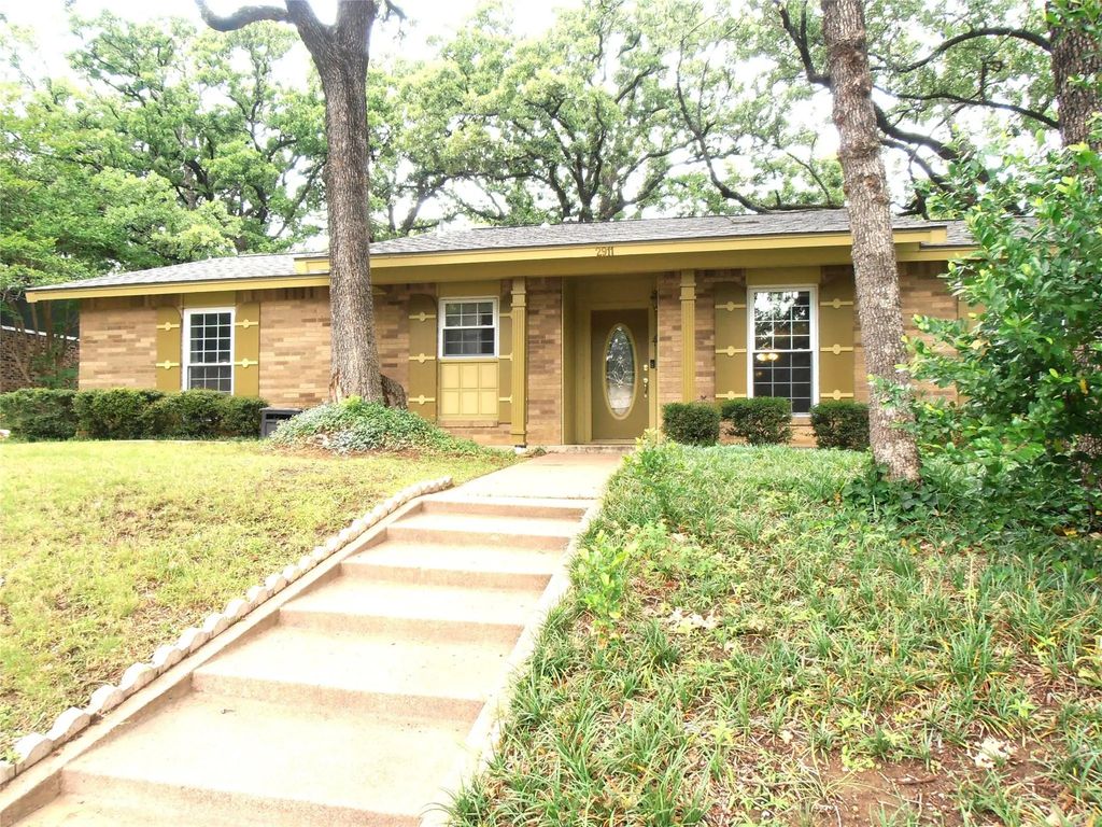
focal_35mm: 24
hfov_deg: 71.6
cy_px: 414
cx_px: 551
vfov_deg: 56.8
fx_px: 764
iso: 80
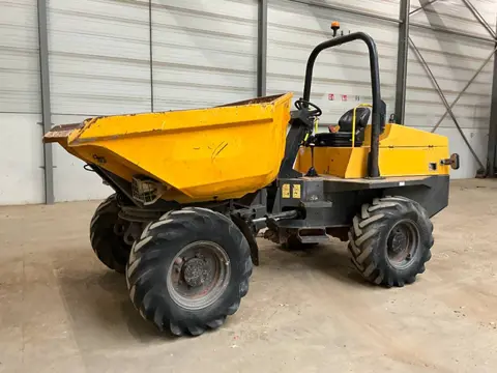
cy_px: 186
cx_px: 248
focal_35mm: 29
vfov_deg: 48.2
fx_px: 416
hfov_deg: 61.7
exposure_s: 1/60
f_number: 1.8
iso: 160
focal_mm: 3
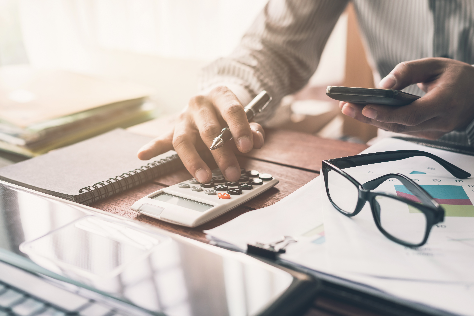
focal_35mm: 50
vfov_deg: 27.0
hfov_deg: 39.6
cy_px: 158
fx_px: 658
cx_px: 237
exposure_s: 1/40
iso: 200
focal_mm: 50
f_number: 3.2
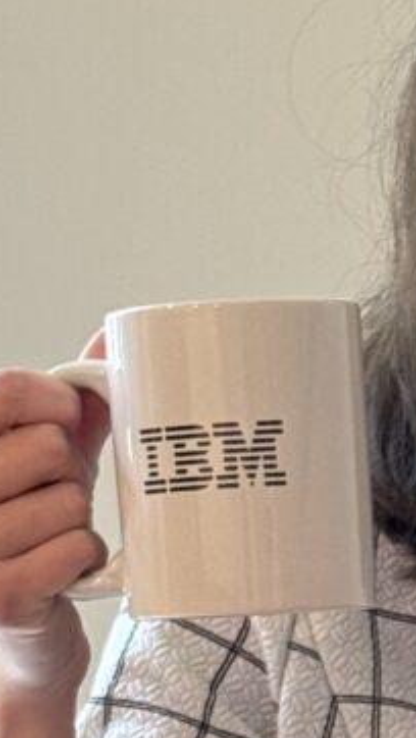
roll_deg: +0.4
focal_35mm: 222
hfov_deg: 5.4
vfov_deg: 9.5
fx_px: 4347
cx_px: 704
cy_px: 1056
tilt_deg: -10.5
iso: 250
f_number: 1.78
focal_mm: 6.76
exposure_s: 1/33
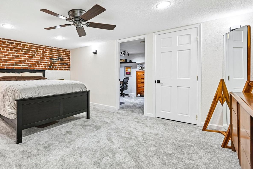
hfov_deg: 83.6
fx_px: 133
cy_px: 72
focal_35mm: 19
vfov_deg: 64.2
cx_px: 82
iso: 320
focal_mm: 14
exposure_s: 1/15
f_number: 8
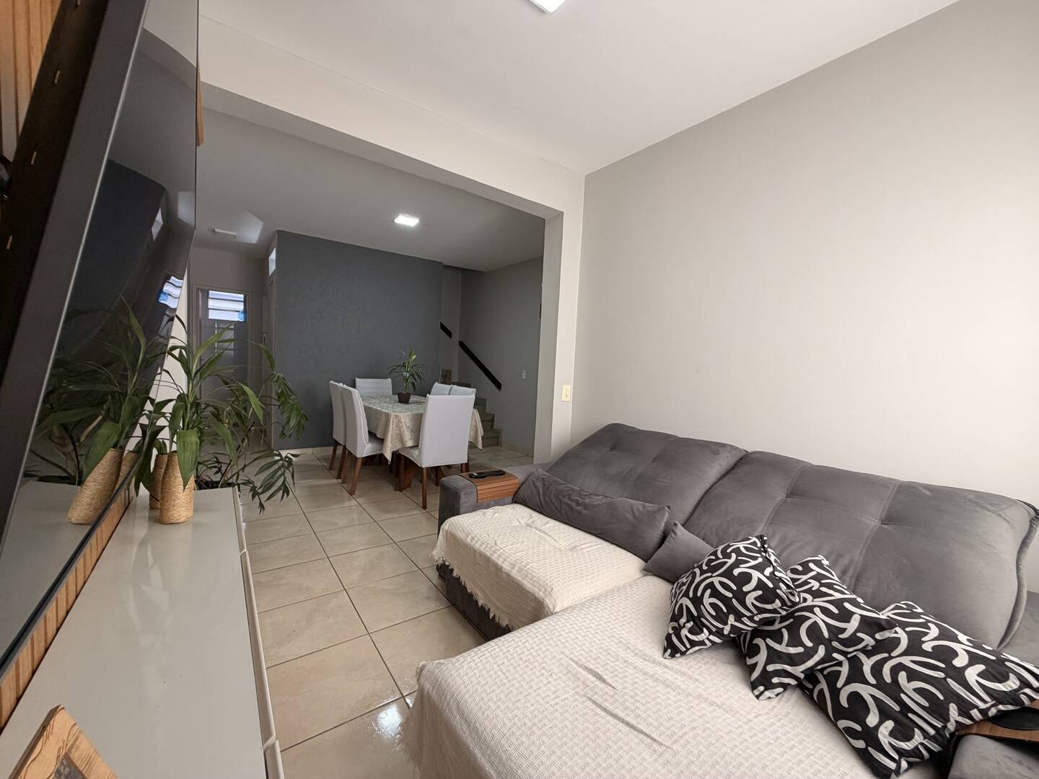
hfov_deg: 102.1
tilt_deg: -4.2
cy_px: 390
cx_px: 520
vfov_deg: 85.7
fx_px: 420
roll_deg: -2.5
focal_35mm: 14
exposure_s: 1/121
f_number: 2.2
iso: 200
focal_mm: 2.22
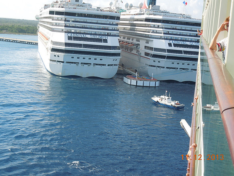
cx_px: 117
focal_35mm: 69
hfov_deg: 28.2
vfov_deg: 21.3
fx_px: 466
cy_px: 88
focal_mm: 12.5
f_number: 4.4
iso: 100
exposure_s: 1/400
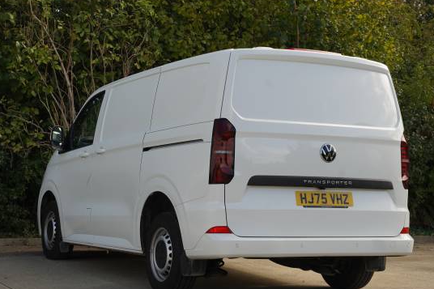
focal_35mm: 69
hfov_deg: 29.4
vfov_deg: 19.8
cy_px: 148
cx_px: 216
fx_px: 827
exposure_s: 1/160
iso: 100
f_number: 6.3
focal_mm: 57.5
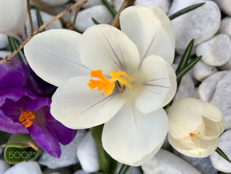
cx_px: 116
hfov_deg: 61.7
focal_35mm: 29
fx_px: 194
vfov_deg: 48.2
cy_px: 87
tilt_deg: -74.9
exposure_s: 1/117
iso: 25
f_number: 2.2
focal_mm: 4.15
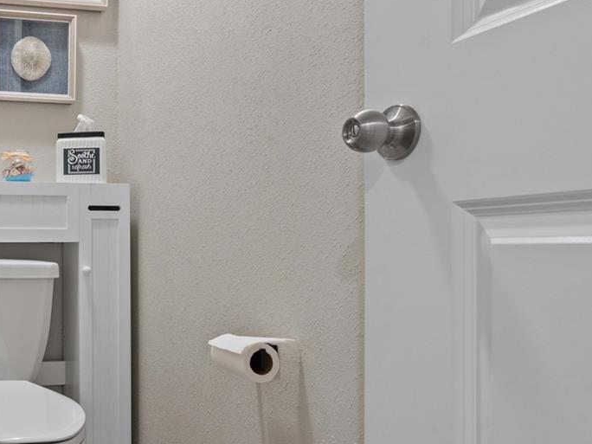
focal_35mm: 36
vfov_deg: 39.6
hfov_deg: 43.7
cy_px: 234
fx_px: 616
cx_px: -4
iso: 400
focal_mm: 16
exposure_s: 1.6
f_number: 9
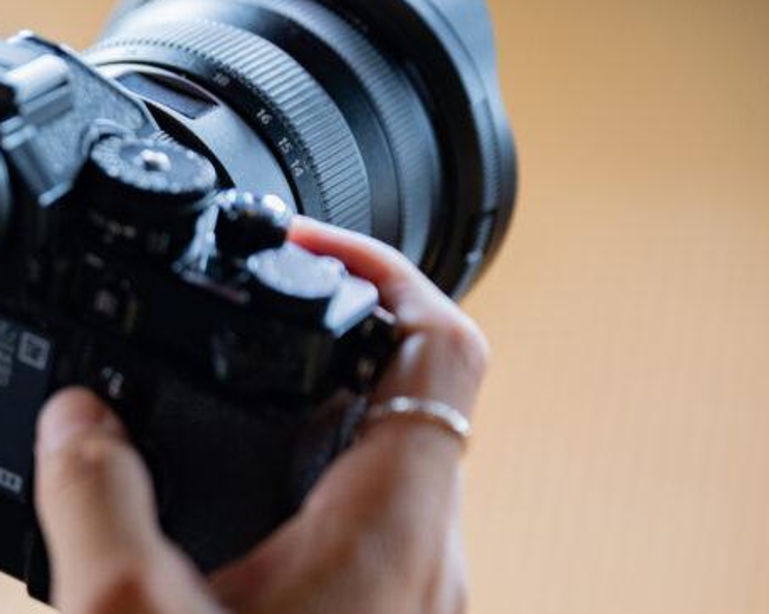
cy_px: 353
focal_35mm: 147
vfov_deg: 10.5
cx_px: -77
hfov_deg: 12.9
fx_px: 3344
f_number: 2.8
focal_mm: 70
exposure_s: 1/250
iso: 800
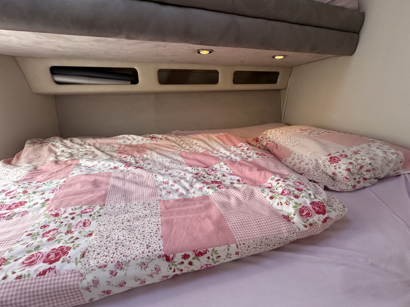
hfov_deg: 102.1
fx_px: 166
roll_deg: +0.3
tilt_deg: -20.8
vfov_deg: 85.7
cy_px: 154
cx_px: 205
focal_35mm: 14
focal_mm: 2.22
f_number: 2.2
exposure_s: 1/99
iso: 125
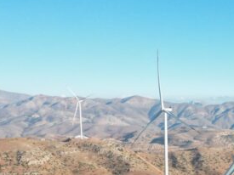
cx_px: 227
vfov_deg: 19.0
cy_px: 181
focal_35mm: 75
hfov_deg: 24.9
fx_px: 507
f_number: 1.7
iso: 130
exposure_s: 1/2000
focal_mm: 6.72
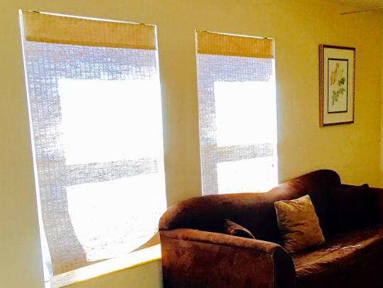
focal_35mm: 53
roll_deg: -0.5
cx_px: 329
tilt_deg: -10.5
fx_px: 587
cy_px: 212
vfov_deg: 27.2
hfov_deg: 34.5
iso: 25
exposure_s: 1/30
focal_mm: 3.99
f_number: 1.8
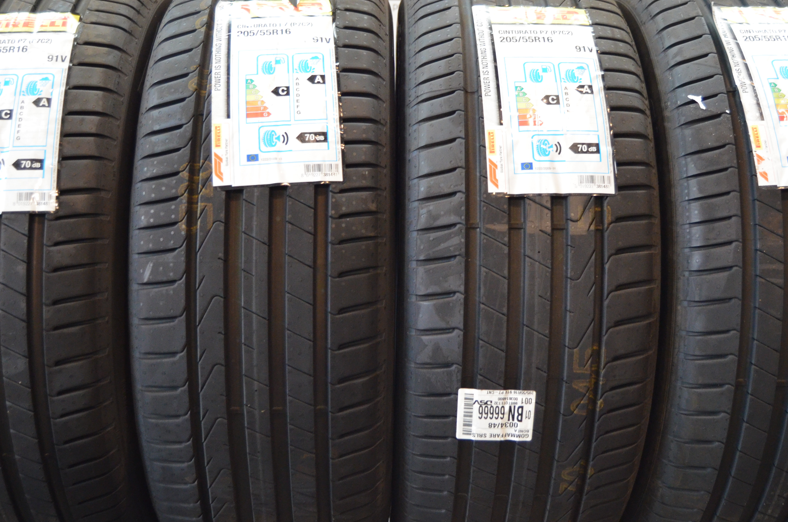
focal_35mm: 42
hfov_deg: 46.5
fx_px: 917
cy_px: 237
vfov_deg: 31.7
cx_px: 404
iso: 1600
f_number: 3.5
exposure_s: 1/30
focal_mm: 20
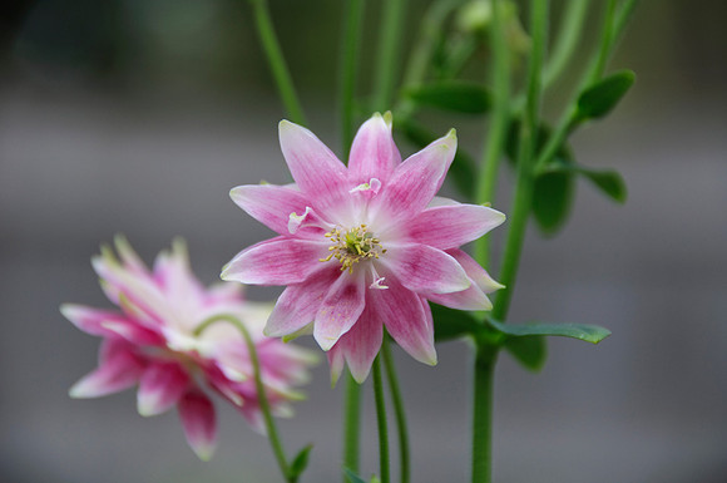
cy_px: 242
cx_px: 364
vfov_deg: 5.4
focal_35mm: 255
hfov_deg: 8.1
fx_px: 5142
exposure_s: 1/100
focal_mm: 170
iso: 200
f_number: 5.6
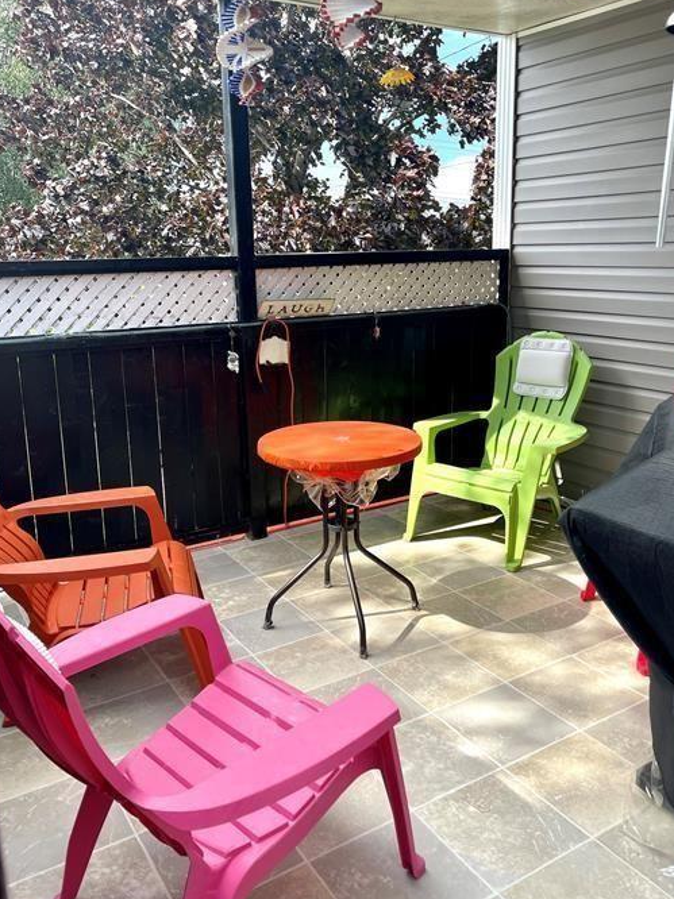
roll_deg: +0.5
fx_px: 779
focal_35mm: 30
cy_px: 393
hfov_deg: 46.8
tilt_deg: -10.2
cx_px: 339
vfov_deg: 59.8
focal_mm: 5.1
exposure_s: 1/969
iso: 50
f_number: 1.6
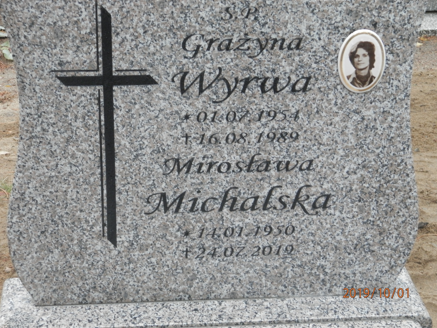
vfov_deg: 18.0
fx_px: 1035
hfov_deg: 23.8
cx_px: 218
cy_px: 164
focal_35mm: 82
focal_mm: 14.6
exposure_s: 1/25
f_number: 4.2
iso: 200
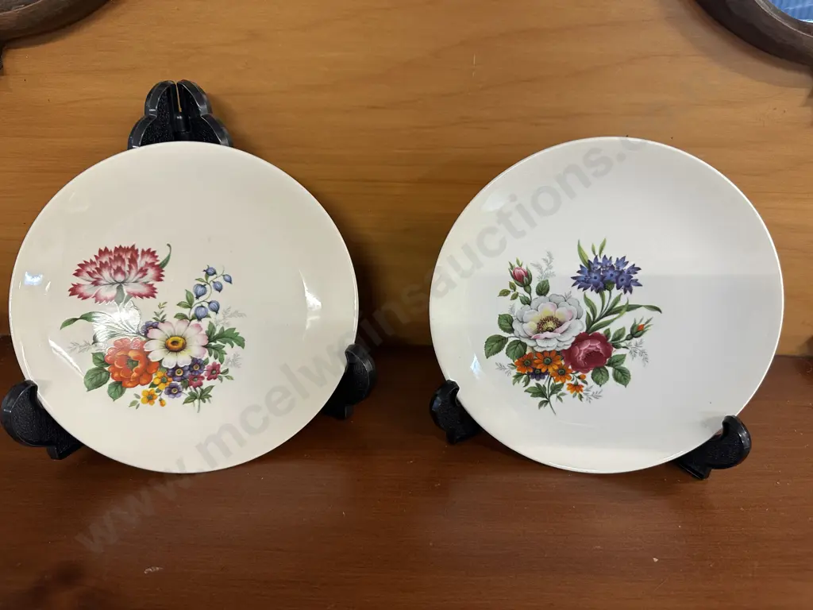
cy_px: 305
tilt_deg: -28.8
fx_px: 564
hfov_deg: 71.6
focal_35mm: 24
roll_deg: -2.1
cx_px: 406
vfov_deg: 56.8
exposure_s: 1/50
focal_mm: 6.86
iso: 200
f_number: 1.78
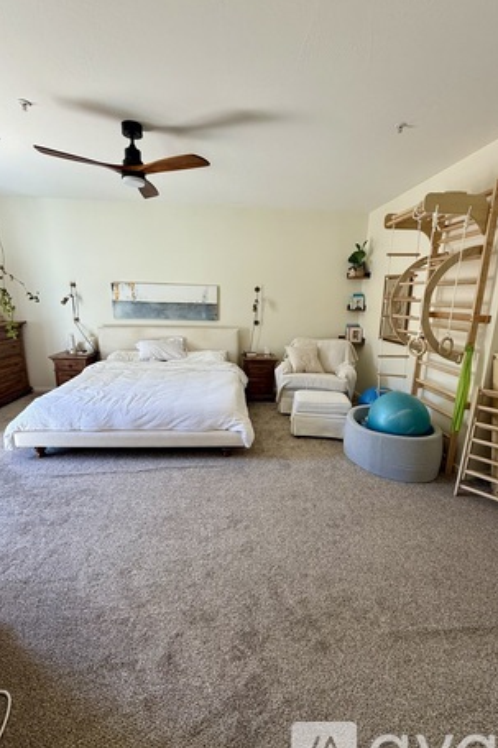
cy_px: 376
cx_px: 249
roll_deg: -1.5
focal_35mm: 16
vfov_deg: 96.8
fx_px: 332
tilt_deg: -13.5
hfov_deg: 73.7
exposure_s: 1/120
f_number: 2.2
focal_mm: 2.22
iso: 125
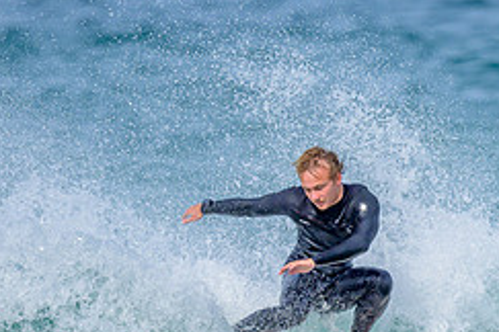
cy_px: 381
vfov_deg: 0.5
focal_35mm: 2632
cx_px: 352
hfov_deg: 0.8
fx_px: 36480
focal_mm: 800
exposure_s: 1/2000
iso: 250
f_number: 6.3
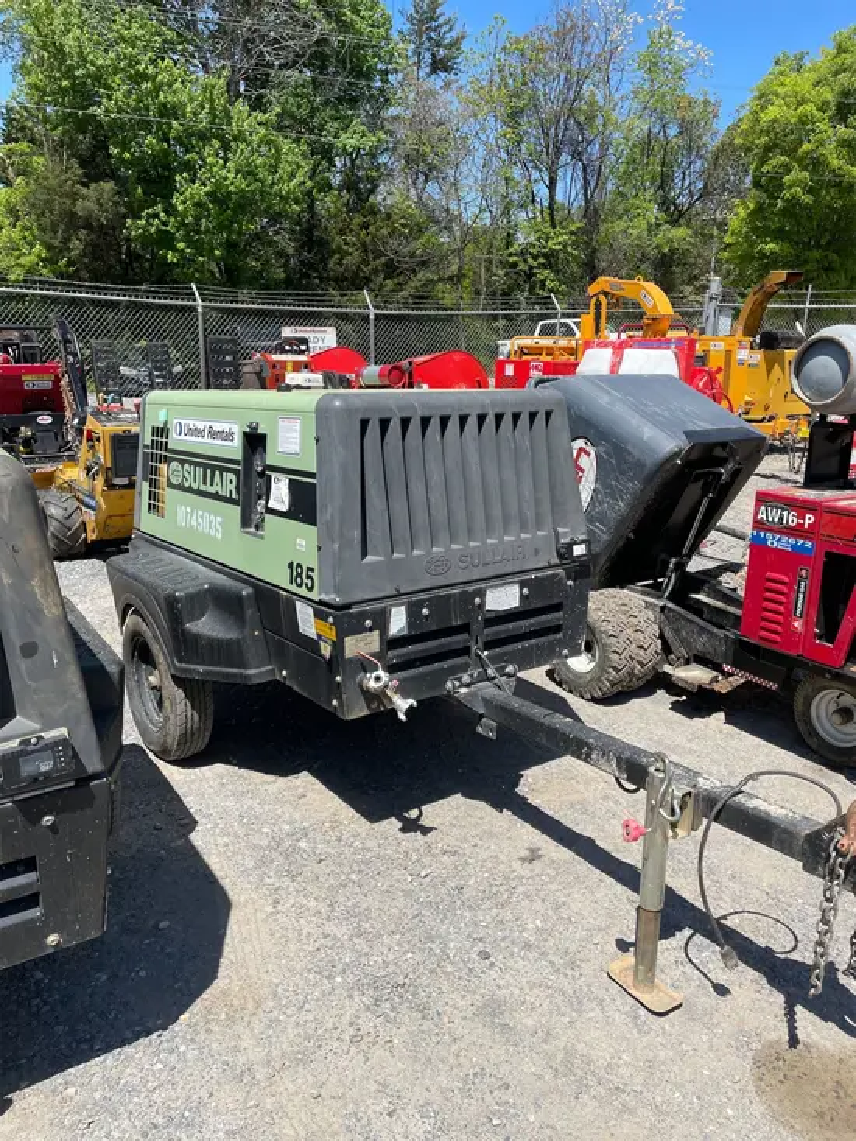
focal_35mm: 26
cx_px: 428
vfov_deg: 67.3
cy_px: 570
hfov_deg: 53.1
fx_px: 857
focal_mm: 4.2
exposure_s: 1/3205
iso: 32
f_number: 1.6
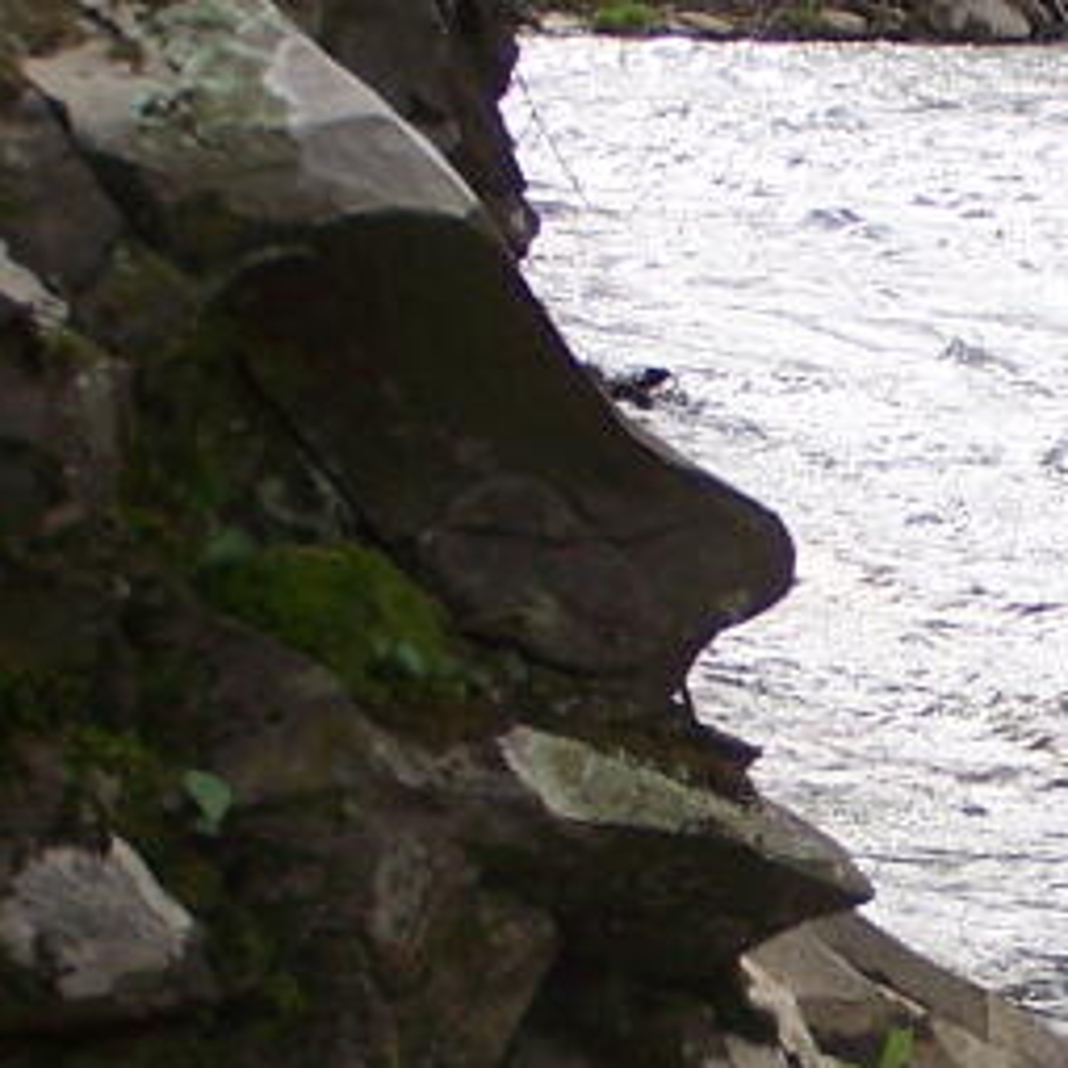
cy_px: 838
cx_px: 1738
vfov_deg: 7.1
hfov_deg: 7.0
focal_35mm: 245
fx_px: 8552
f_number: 3.2
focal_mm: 11.5
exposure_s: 1/250
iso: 80
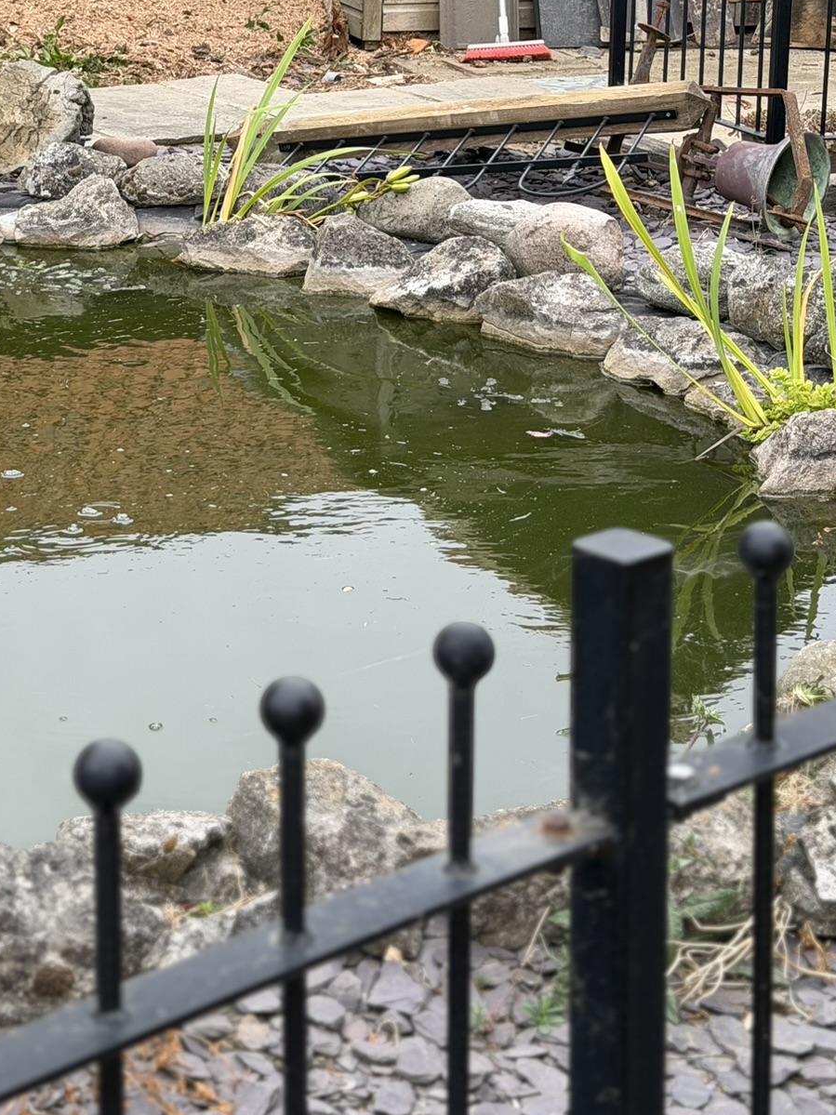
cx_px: 188
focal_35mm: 82
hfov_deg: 17.9
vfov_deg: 23.5
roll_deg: +0.6
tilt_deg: -12.9
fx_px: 2641
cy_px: 215
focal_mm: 6.76
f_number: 1.78
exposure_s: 1/1116
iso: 64
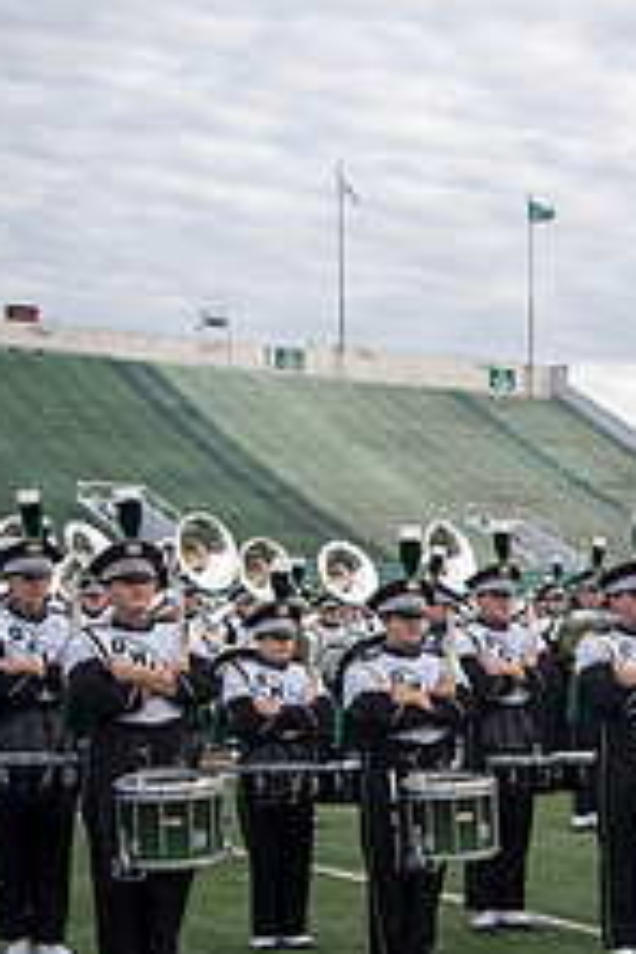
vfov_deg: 22.7
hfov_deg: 13.9
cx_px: 1083
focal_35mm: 89
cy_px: 716
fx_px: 2358
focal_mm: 34
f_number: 3.5
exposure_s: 1/500
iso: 110
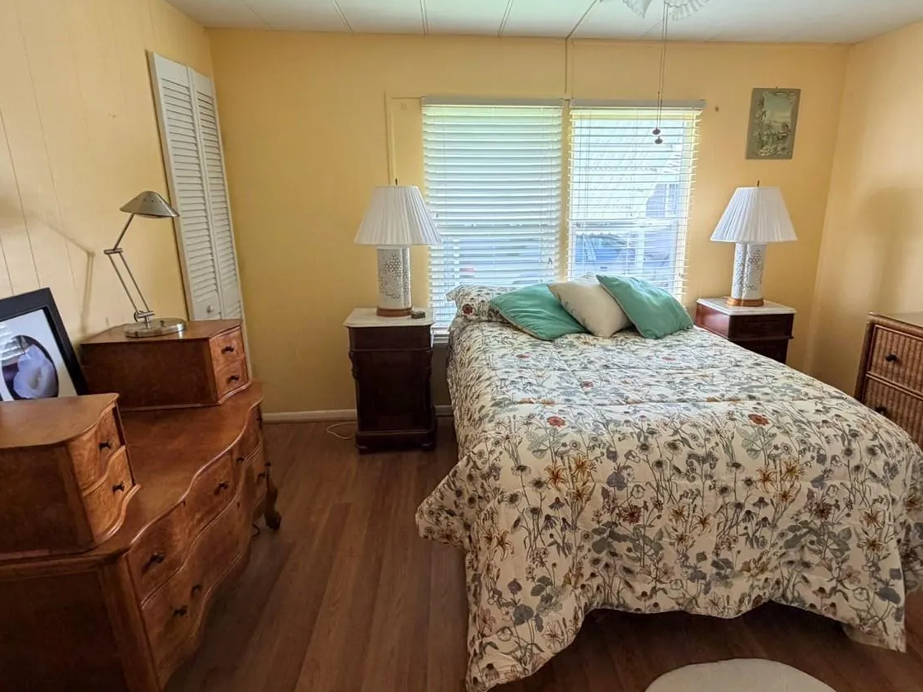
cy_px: 329
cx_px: 505
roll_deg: -0.1
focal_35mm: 20
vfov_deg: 65.9
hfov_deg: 81.5
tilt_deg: -14.4
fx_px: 533
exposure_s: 1/121
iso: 250
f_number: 2.2
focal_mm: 2.22
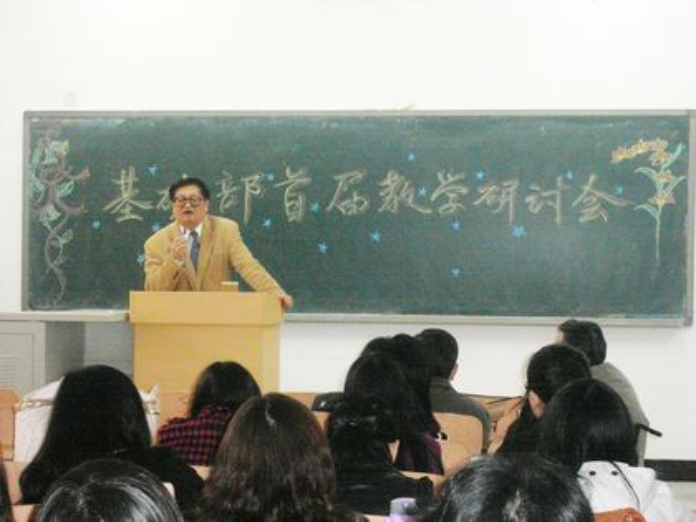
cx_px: 348
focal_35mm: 92
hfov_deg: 21.3
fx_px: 1850
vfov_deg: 16.1
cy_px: 261
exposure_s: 1/90
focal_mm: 15.3
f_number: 5
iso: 400
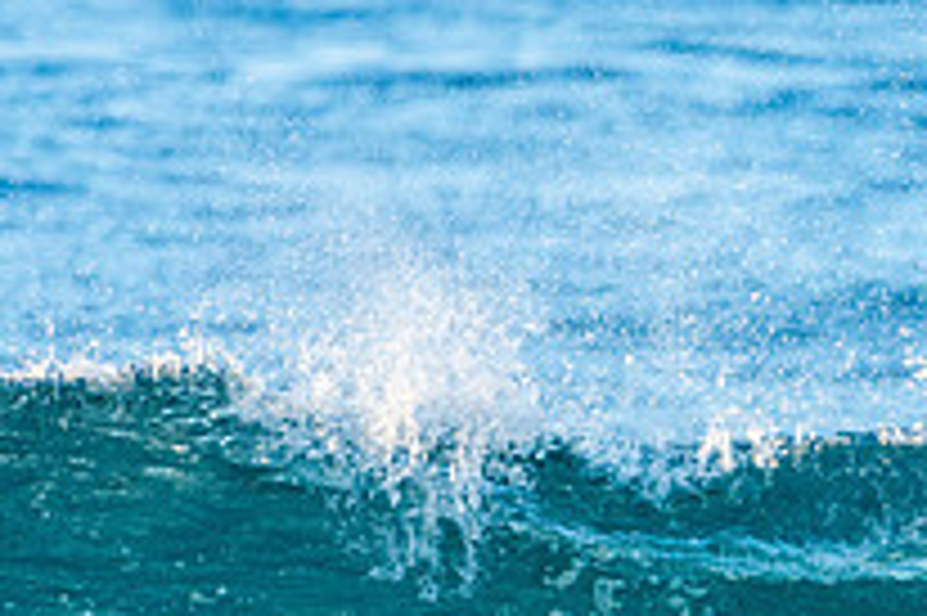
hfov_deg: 1.0
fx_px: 52204
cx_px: 1264
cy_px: 690
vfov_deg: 0.7
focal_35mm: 2029
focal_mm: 480
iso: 720
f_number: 5.6
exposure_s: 1/1250
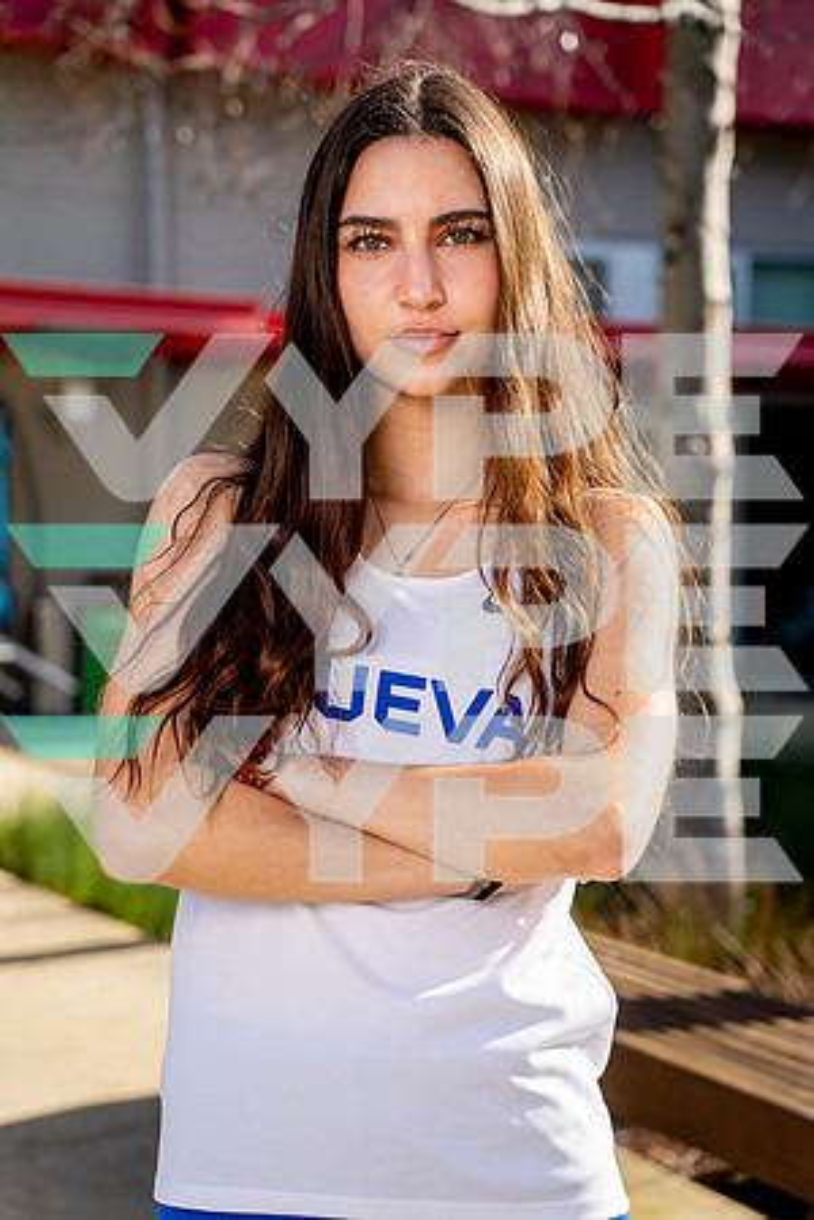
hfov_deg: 19.5
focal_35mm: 70
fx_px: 2374
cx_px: 407
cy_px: 610
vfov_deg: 28.8
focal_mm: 70
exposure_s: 1/500
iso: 100
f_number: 4
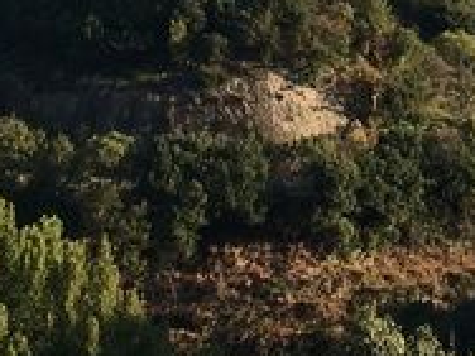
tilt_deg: +0.9
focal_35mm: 126
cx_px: 519
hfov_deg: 15.3
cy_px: -218
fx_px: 1729
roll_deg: +0.3
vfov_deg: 11.2
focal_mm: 4.15
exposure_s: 1/855
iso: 25
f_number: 2.2
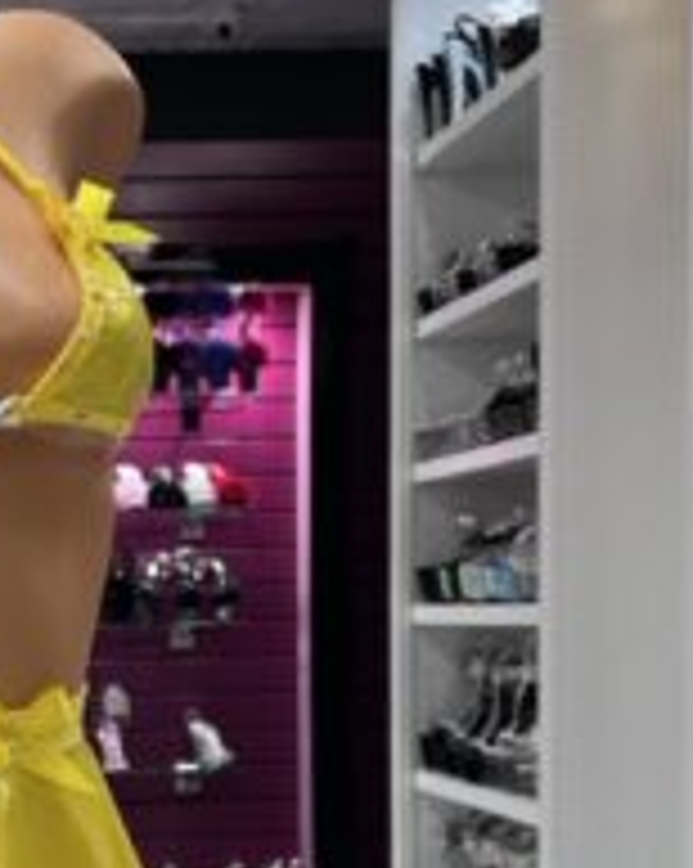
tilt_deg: -3.5
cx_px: -58
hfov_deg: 18.7
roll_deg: +2.0
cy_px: 756
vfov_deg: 23.6
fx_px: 2029
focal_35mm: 79
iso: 80
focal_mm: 5.7
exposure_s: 1/60
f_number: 1.5
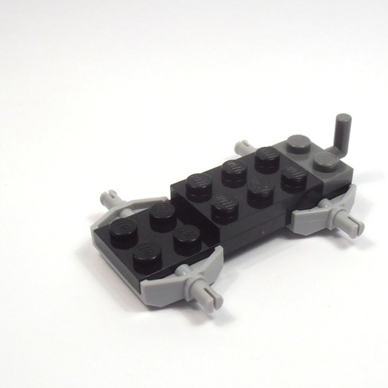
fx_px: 723
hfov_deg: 29.9
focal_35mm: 57
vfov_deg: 30.0
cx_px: 243
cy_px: 220
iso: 80
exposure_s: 1/125
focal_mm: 6.61
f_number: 3.9
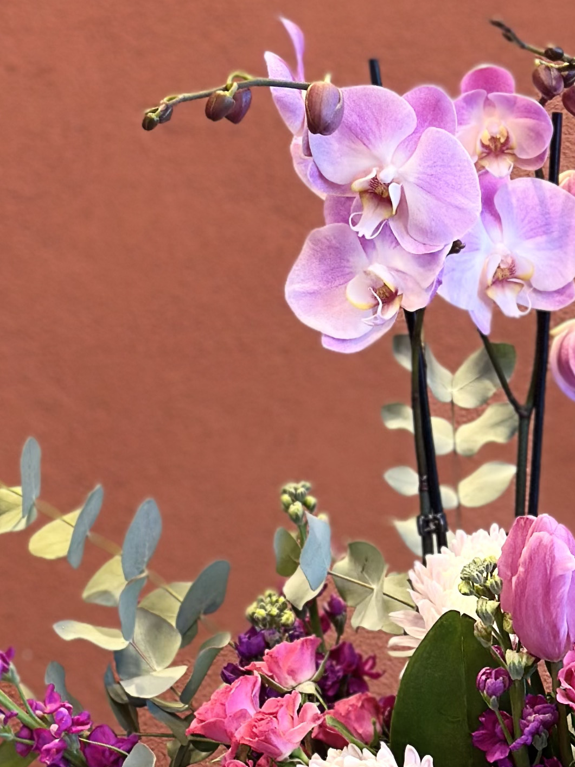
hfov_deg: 10.7
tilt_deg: -4.2
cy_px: 572
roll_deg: -0.3
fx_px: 3034
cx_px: 663
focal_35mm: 137
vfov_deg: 14.3
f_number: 1.78
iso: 100
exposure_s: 1/121
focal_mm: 6.86
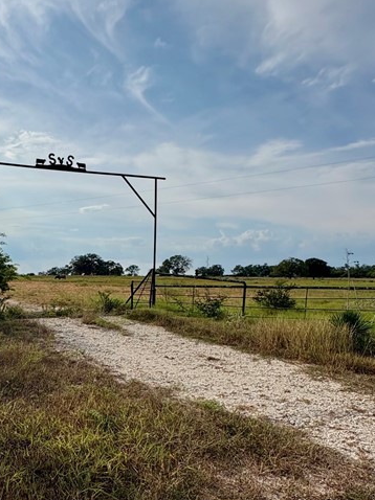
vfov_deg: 59.2
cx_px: 112
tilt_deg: -3.7
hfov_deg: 45.7
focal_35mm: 30
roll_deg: +0.1
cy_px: 315
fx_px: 434
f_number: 2.2
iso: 50
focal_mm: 2.22
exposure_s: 1/4367
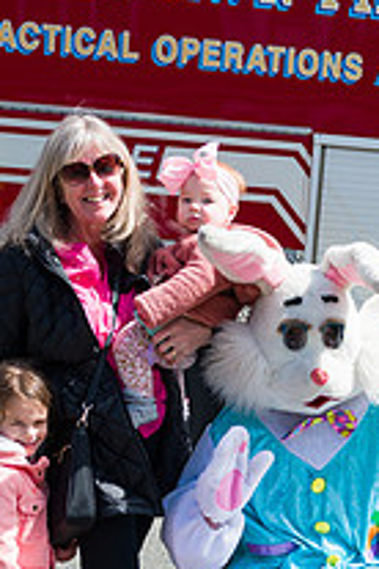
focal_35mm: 87
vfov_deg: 23.1
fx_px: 1374
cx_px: 247
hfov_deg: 15.7
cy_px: 454
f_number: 4
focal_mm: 31
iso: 200
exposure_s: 1/2500
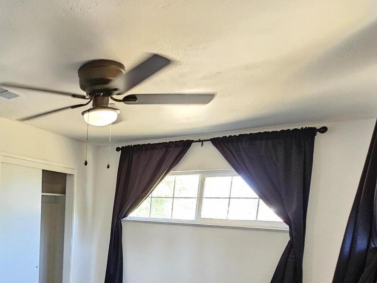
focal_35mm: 26
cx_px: 53
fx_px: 283
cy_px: 258
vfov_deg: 47.3
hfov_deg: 59.5
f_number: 2.2
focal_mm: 2.2
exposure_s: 1/40
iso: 400
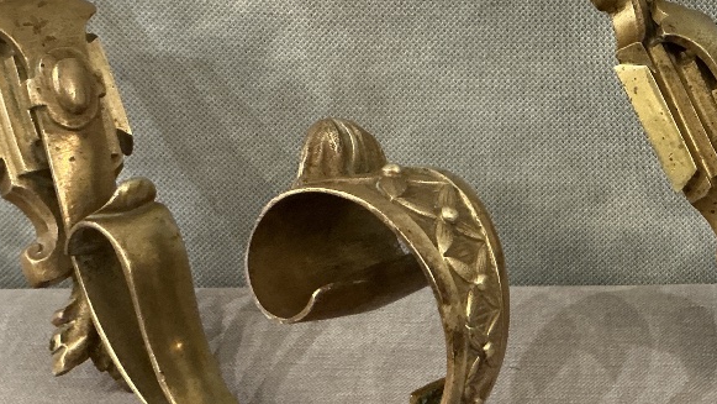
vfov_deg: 19.0
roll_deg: +1.1
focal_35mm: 63
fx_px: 1198
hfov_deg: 31.9
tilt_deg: -25.9
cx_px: 633
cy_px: 99
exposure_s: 1/33
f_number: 1.8
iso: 250
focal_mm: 3
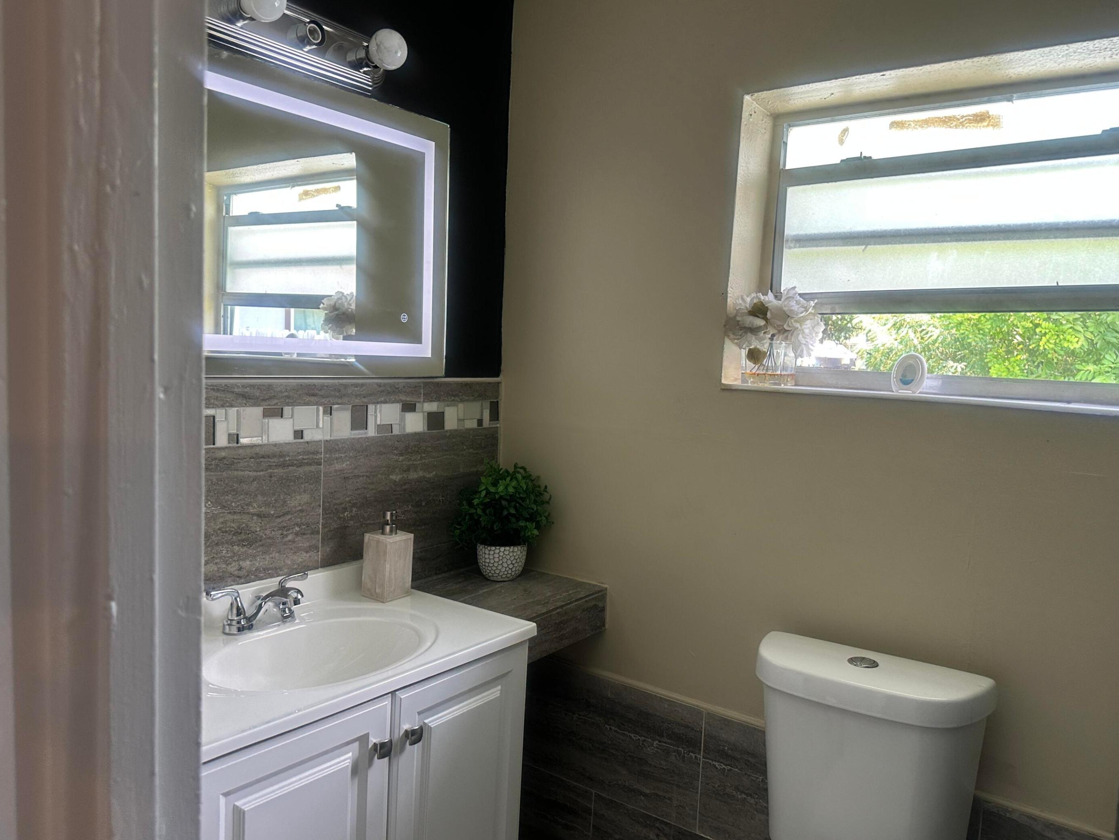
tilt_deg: -6.5
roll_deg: -2.8
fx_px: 841
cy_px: 441
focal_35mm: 26
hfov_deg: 67.3
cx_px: 567
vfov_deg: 53.0
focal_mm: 6.86
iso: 125
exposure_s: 1/120
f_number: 1.78
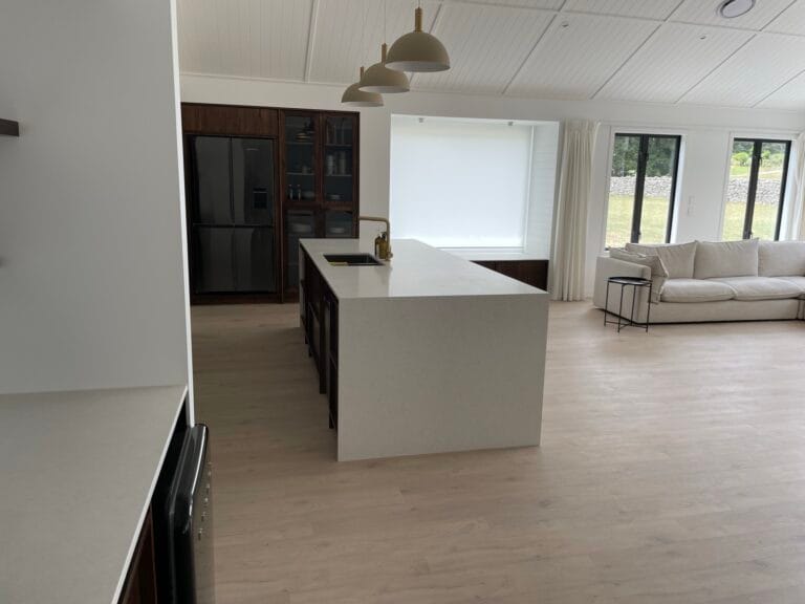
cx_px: 402
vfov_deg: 53.1
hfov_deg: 67.3
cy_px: 302
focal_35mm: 26
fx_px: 605
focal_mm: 4.2
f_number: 1.6
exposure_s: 1/287
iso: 32
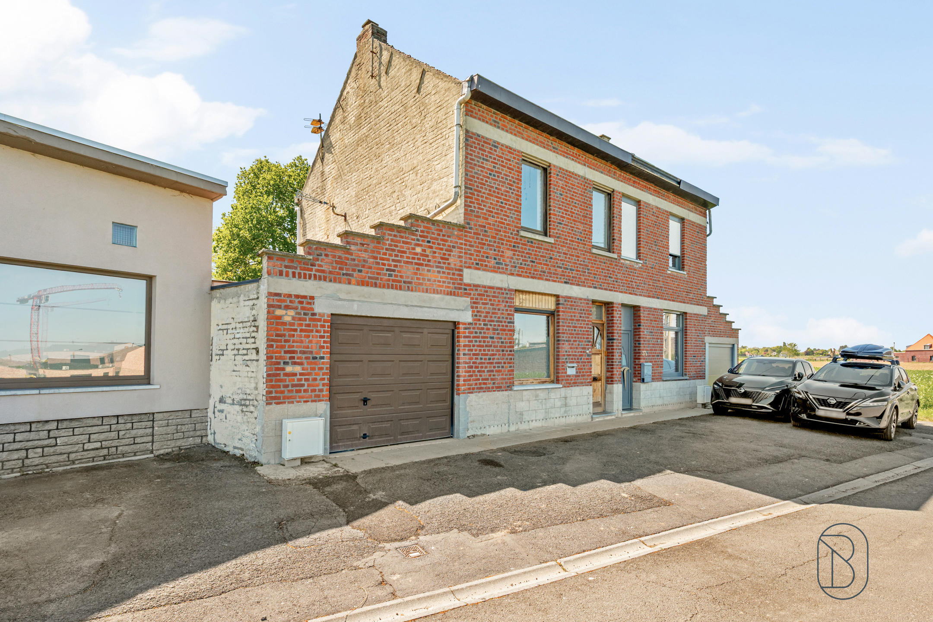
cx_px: 466
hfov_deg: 91.6
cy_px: 311
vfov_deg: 68.9
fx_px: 454
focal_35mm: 18
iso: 250
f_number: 11
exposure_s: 1/160
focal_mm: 17.5
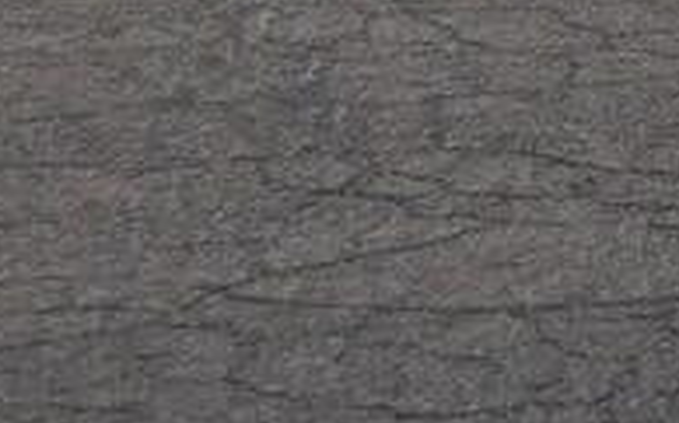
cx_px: 1600
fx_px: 3495
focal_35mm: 189
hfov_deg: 9.8
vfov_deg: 6.4
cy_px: -829
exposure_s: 1/1000
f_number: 3.2
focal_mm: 5.3
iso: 125
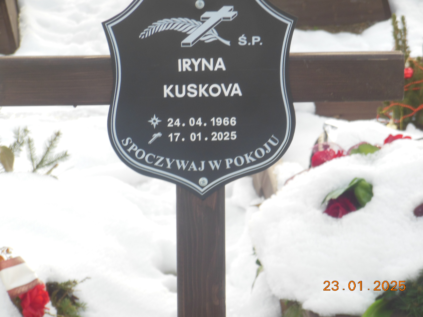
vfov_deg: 8.9
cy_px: 158
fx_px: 2041
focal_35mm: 167
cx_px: 212
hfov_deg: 11.8
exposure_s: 1/160
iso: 125
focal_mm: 29.8
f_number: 5.4
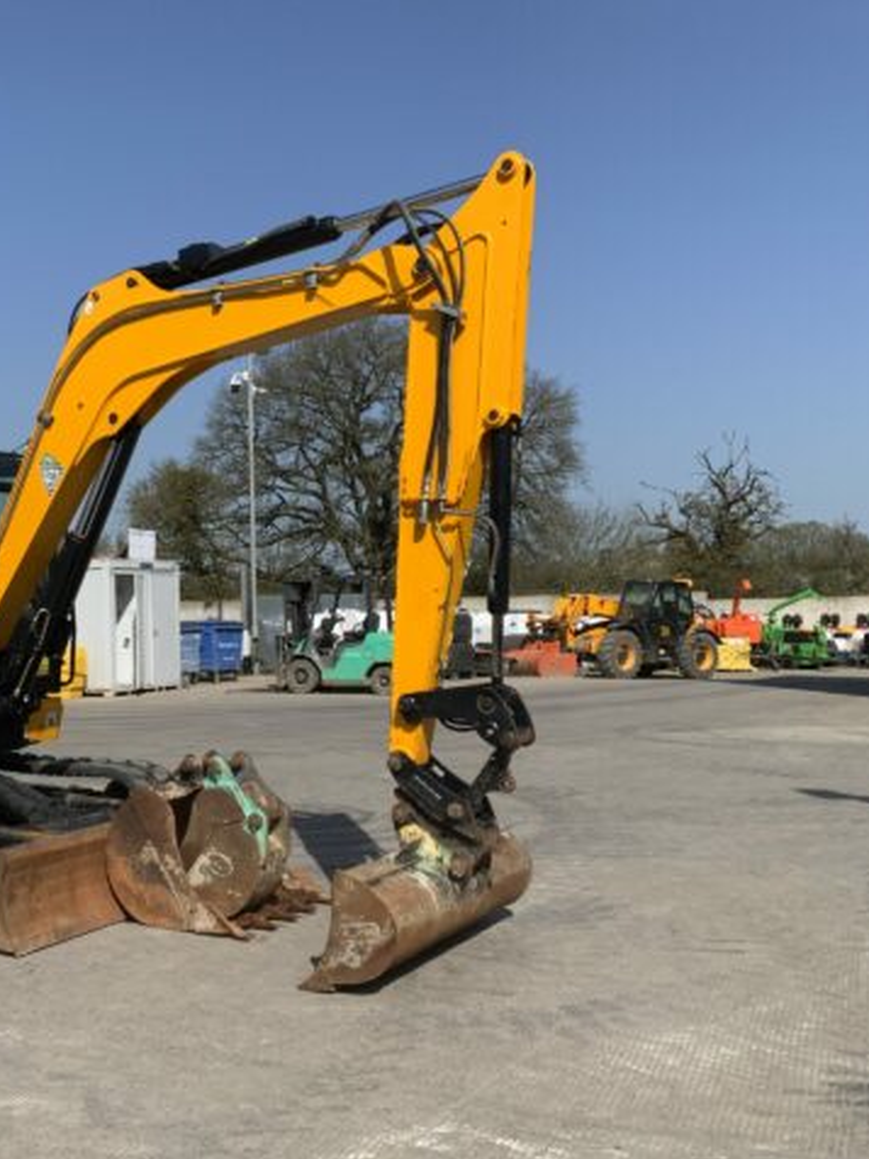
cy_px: 582
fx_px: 1305
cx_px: 204
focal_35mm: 39
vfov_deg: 47.9
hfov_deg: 35.9
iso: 16
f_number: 1.8
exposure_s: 1/2538
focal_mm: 3
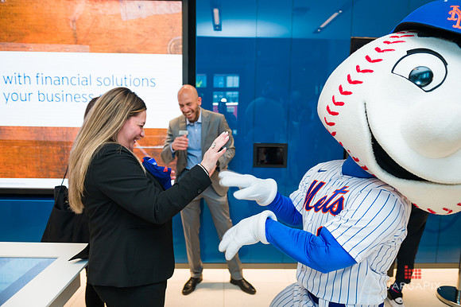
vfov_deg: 53.1
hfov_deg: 73.8
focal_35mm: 24
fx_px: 307
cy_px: 154
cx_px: 230
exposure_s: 1/200
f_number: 4
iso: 400
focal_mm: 24
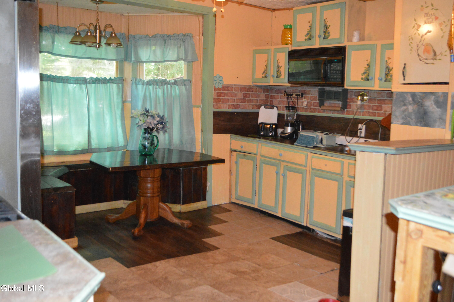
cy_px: 151
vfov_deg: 36.8
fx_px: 454
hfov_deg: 53.2
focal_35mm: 36
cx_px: 227
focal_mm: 24
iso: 3200
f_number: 4
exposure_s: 1/60
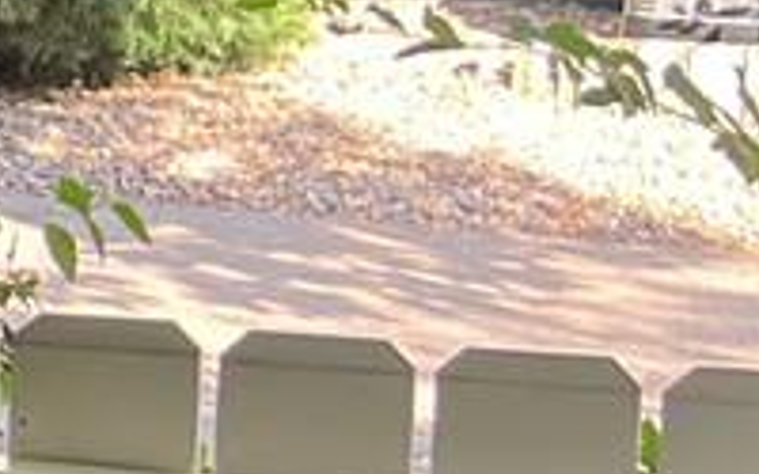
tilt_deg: -8.5
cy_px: 163
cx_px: -1666
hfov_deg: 7.9
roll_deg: -0.2
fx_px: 4551
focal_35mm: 220
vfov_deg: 6.0
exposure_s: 1/230
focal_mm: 5.7
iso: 40
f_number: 1.5
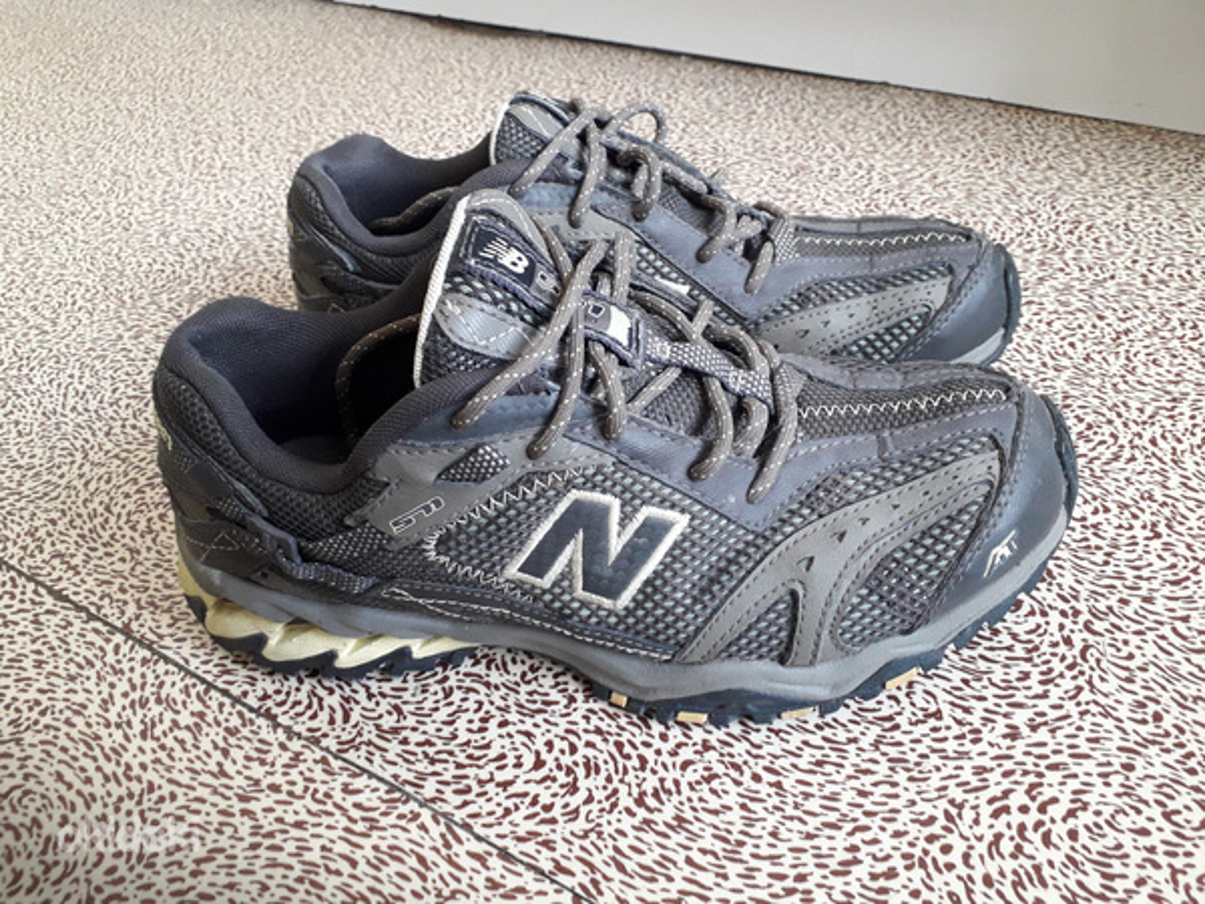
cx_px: 602
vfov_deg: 51.4
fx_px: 940
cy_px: 452
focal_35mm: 27
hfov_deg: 65.3
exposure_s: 1/50
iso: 250
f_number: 1.9
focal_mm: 3.6
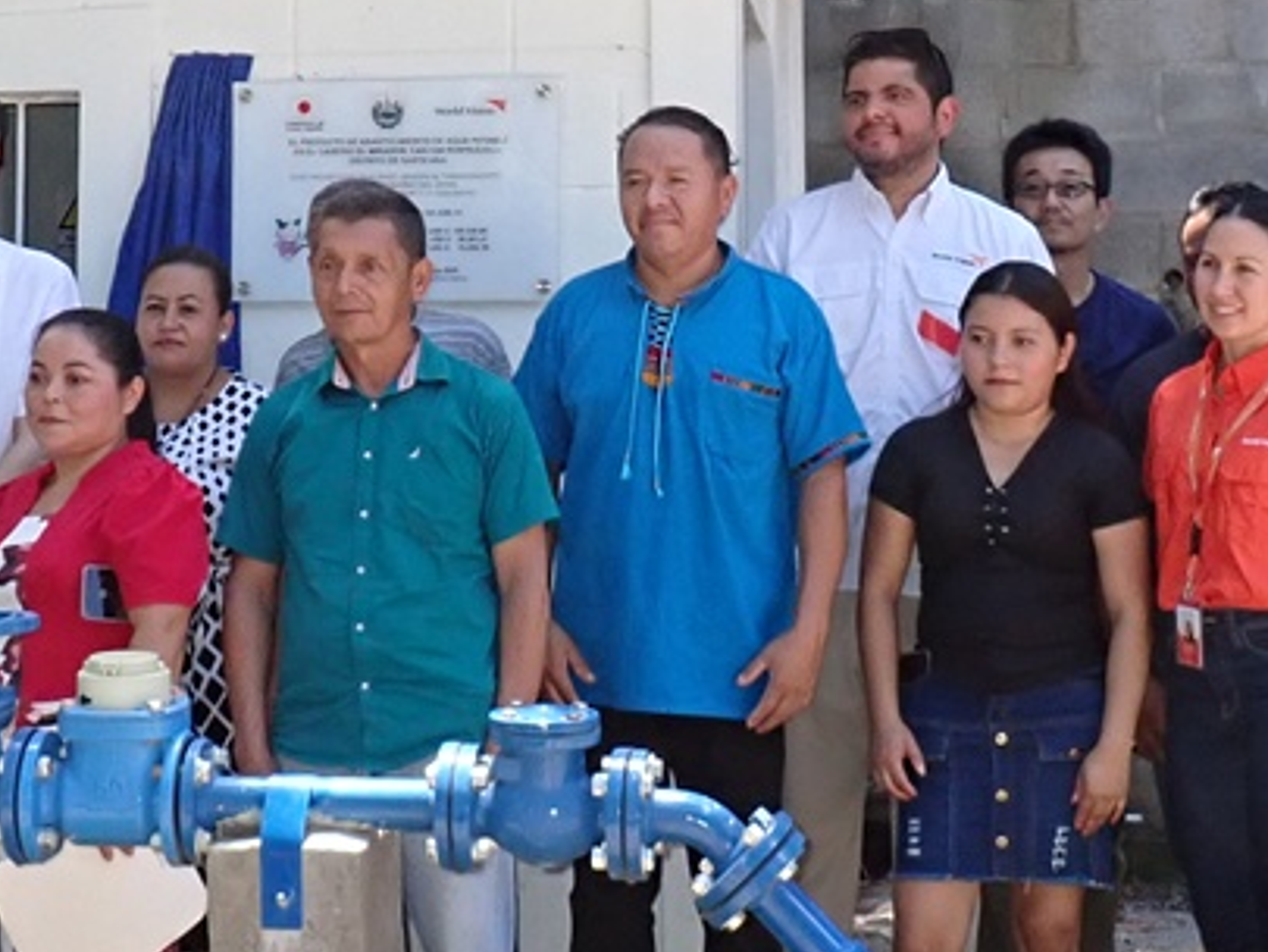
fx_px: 2895
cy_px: 106
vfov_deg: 18.4
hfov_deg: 24.5
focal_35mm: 79
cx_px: 373
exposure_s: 1/800
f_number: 2.8
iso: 400
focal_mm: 4.5
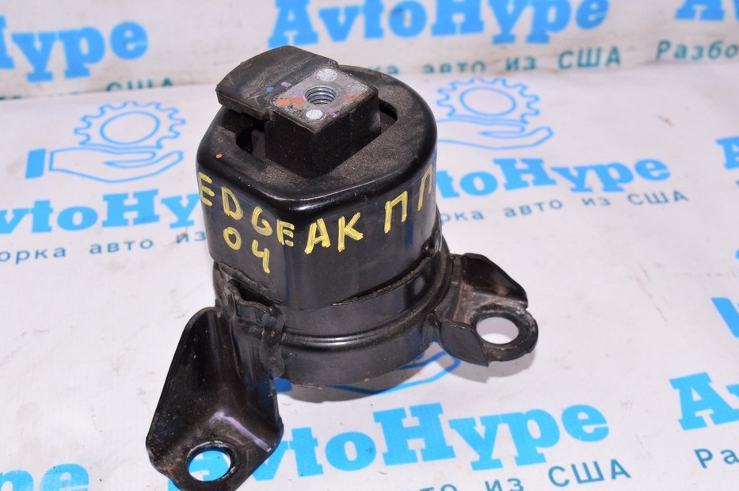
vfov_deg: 24.1
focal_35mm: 56
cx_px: 359
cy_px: 258
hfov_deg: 35.7
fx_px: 1148
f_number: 8
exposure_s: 1/200
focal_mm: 34
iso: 1600
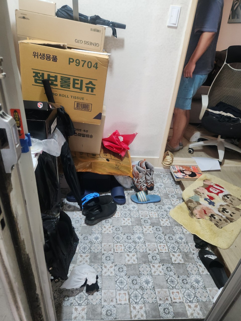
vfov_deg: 73.9
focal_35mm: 23
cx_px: 120
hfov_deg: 58.9
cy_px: 160
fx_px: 214
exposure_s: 1/40
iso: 200
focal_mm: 5.4
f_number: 1.8
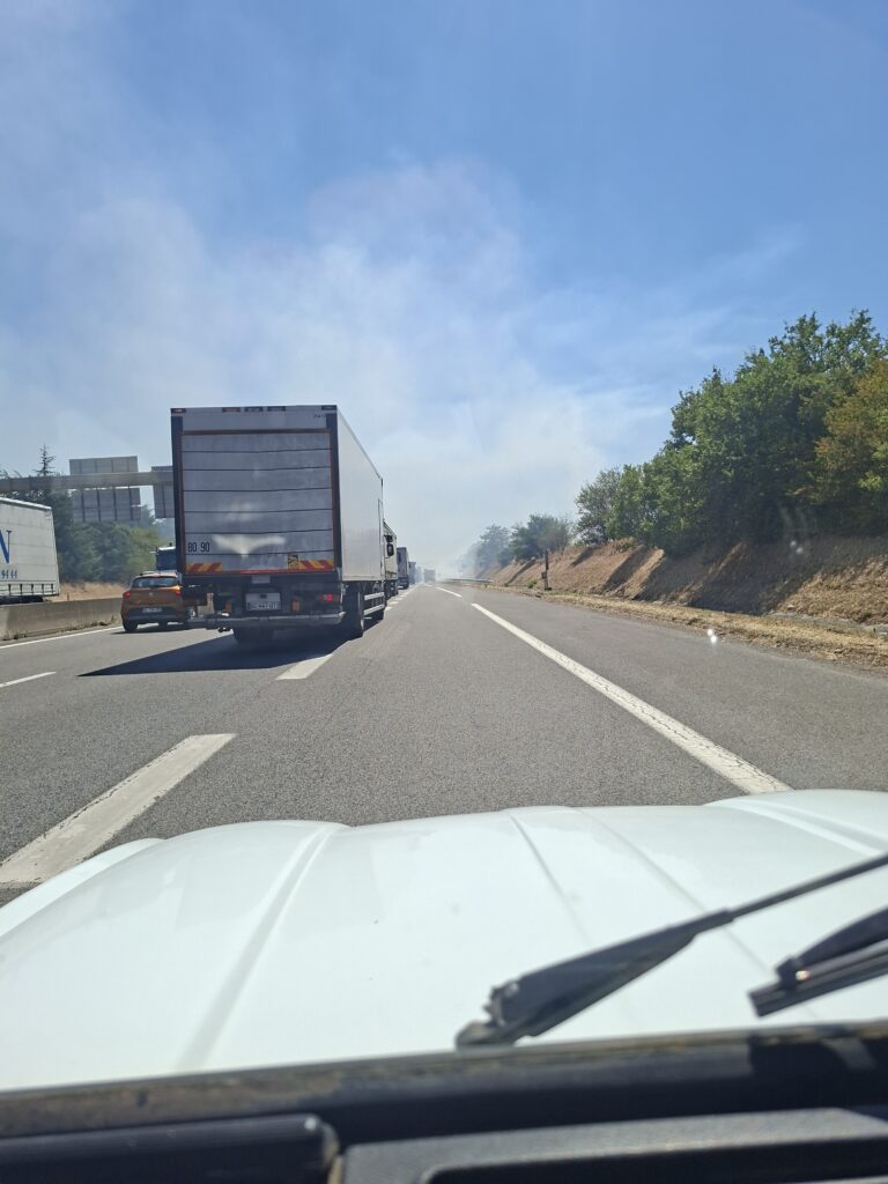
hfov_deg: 58.9
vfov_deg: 73.9
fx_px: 787
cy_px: 592
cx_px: 444
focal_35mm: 23
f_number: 1.8
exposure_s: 1/2703
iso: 50
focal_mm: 5.54
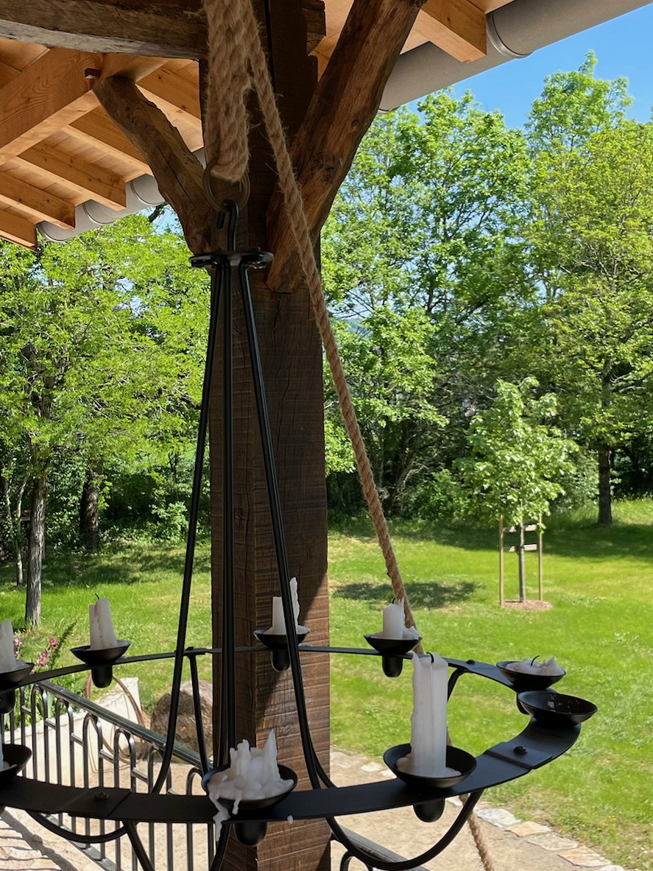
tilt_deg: -2.9
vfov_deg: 42.0
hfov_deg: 32.1
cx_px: 270
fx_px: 1132
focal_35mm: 45
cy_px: 470
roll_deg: +1.8
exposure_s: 1/2398
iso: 50
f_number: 1.6
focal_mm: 4.2
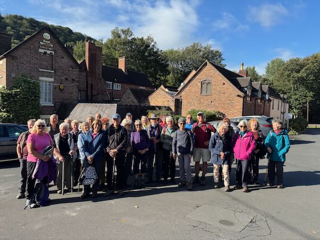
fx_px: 222
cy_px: 120
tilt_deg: +0.0
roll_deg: -0.6
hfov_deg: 71.6
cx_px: 160
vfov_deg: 56.8
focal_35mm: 24
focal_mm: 6.76
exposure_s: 1/2041
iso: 80
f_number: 1.78
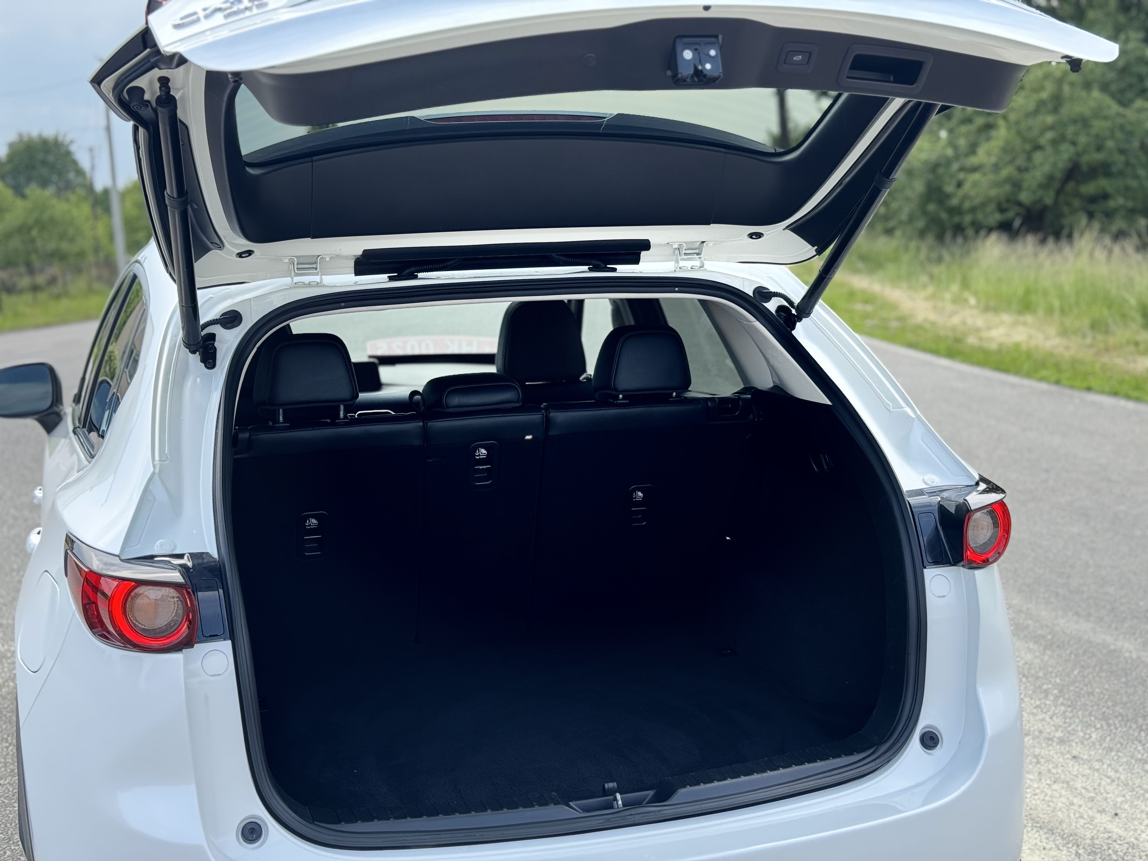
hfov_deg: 39.7
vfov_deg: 30.3
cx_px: 574
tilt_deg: -7.3
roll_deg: +1.8
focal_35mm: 48
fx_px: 1592
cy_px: 430
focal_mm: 6.76
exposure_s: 1/593
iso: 64
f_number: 1.78
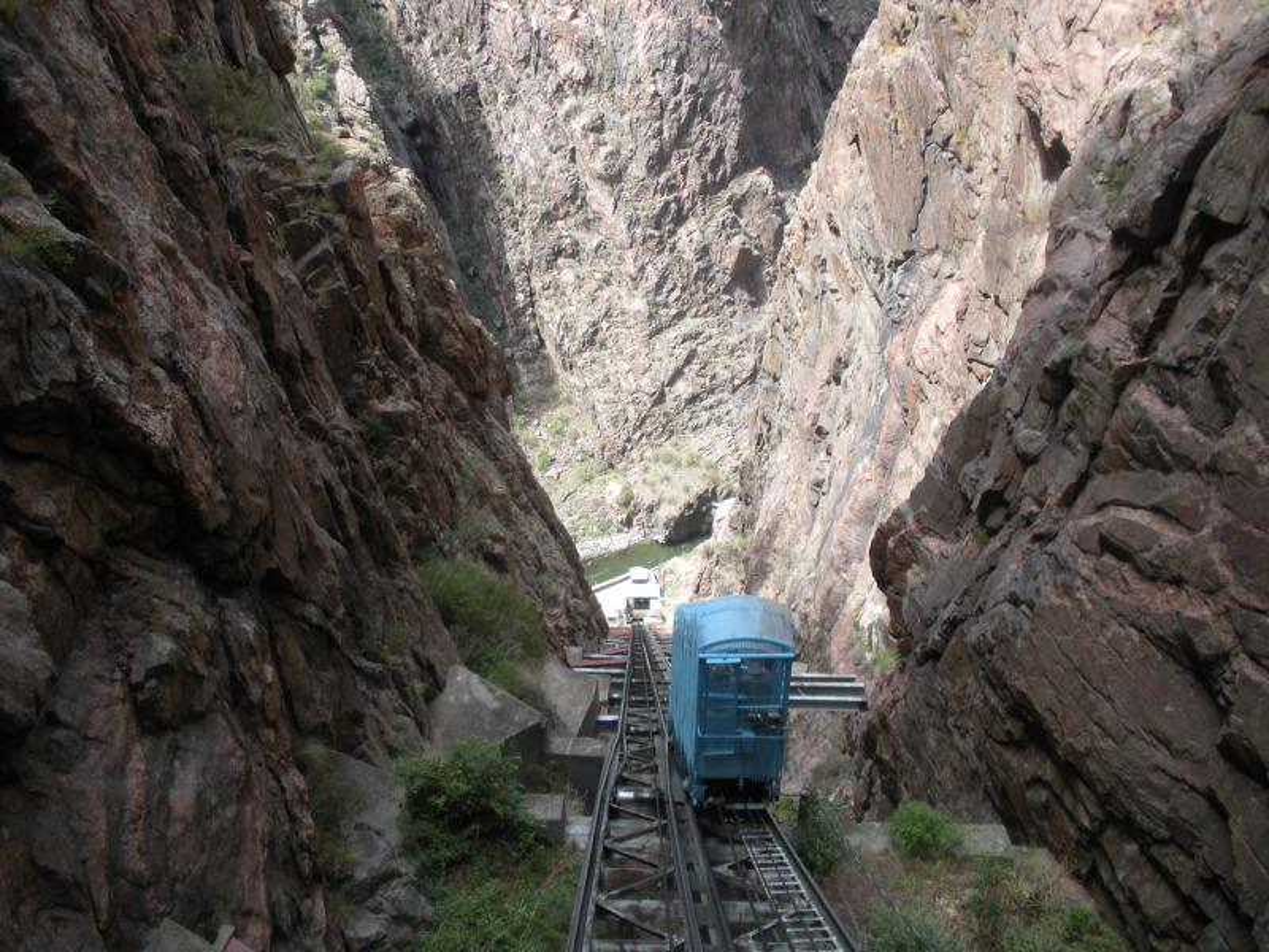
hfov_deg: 51.4
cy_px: 476
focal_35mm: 36
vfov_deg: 39.7
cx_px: 634
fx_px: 1320
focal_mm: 6.3
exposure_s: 1/144
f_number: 3.5
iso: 64
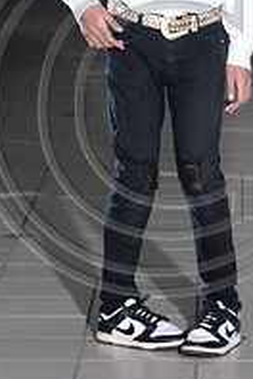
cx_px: 159
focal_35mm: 255
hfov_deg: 5.4
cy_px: 103
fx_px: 2688
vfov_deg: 8.1
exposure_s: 1/160
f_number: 6.3
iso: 1250
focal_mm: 112
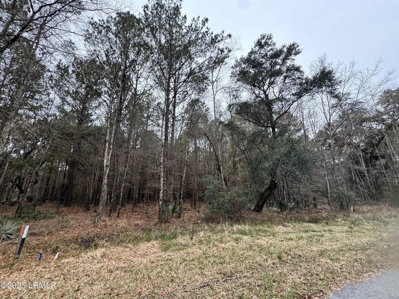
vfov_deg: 85.7
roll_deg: +0.1
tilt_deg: +14.5
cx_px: 200
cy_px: 150
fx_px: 161
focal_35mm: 14
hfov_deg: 102.1
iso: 80
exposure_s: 1/99
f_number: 2.2
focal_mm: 2.22
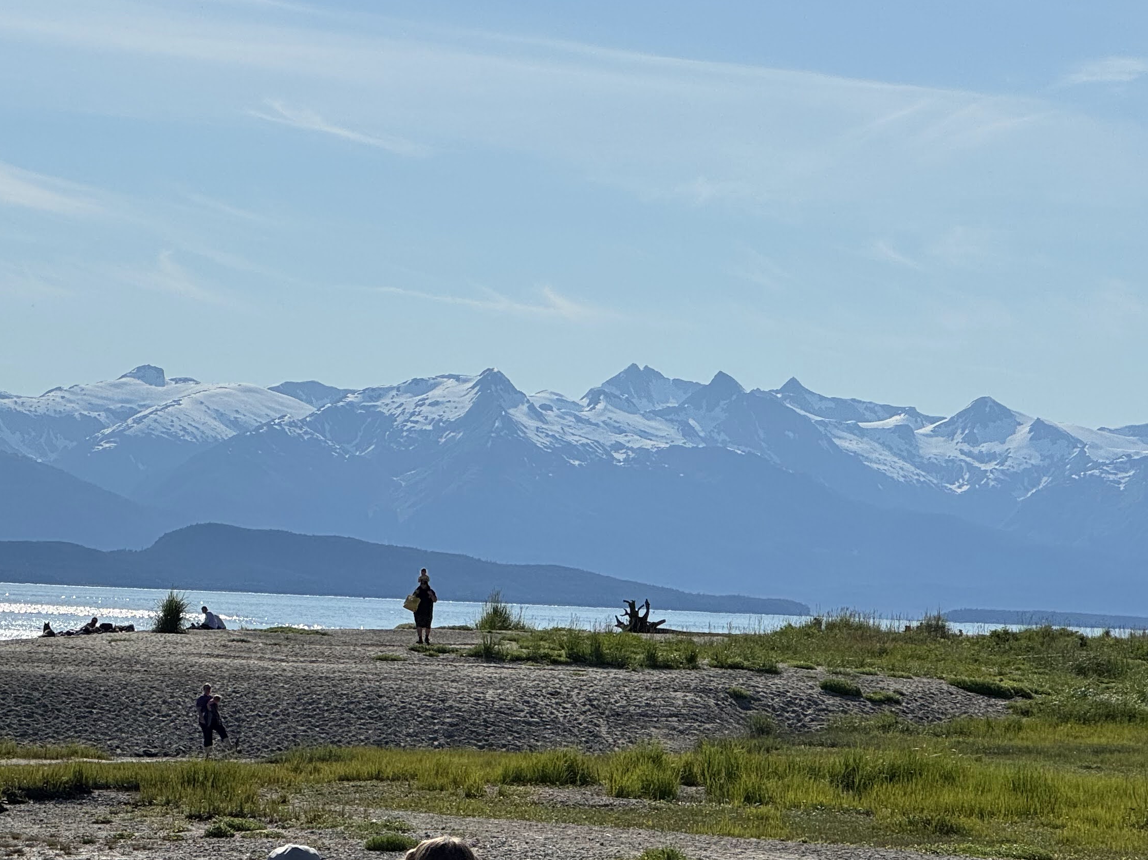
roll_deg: -2.5
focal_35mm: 139
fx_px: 4609
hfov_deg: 14.1
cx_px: 187
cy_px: 688
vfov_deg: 10.6
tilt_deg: +0.1
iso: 20
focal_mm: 9
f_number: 2.8
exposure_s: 1/2481
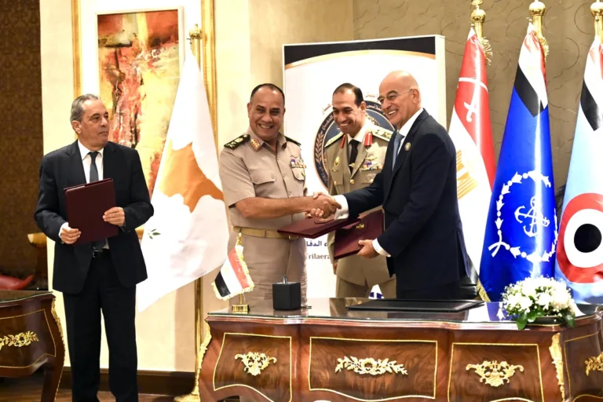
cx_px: 302
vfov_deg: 19.5
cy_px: 201
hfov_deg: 28.8
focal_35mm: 70
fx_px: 1172
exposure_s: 1/200
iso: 2000
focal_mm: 70
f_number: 2.8
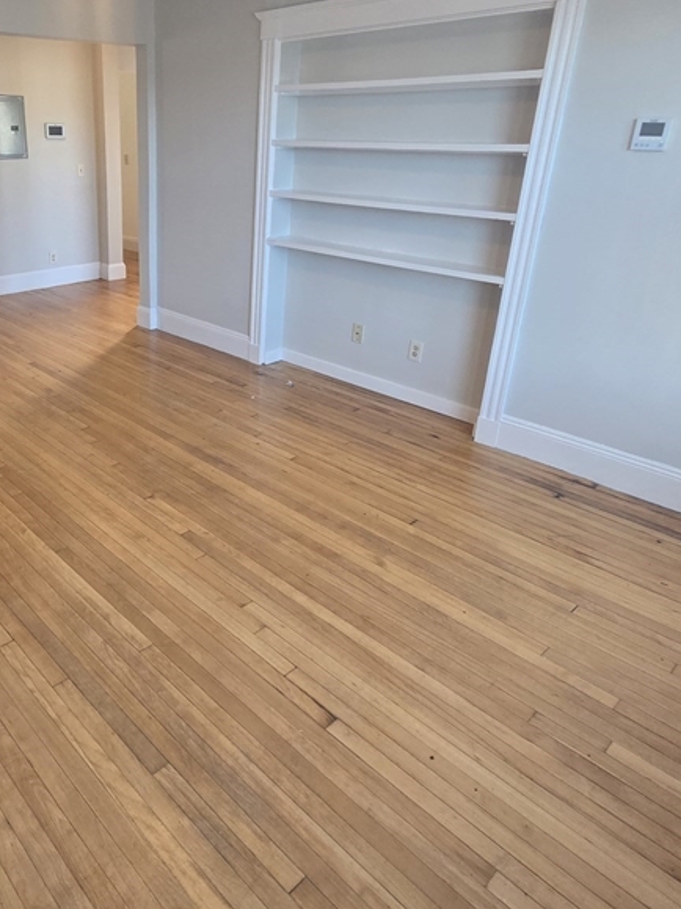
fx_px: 604
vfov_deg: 73.5
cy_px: 389
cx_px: 177
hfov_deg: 56.2
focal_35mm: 23
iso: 200
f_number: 2.2
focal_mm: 2.2
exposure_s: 1/60
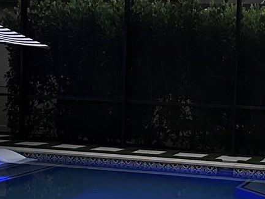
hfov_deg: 21.7
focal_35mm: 89
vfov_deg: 16.6
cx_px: 221
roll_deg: -2.7
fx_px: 682
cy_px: 110
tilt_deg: -3.6
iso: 1600
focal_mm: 6.86
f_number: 1.78
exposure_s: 1/30
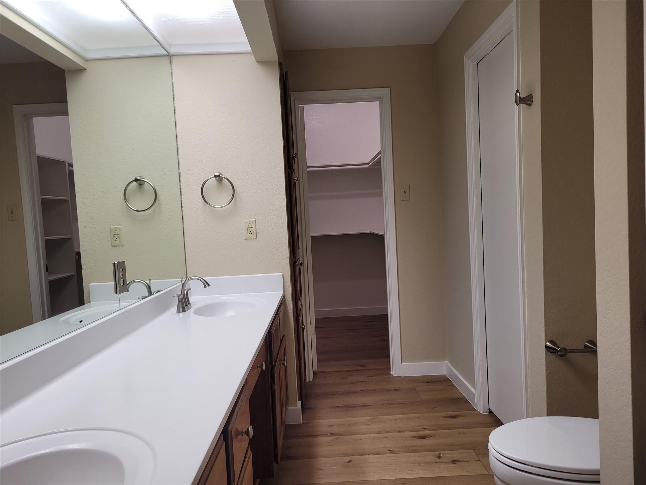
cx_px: 323
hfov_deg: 67.3
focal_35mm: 26
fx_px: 485
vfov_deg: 53.1
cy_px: 242
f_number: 1.8
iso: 100
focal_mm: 5.4
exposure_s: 1/120
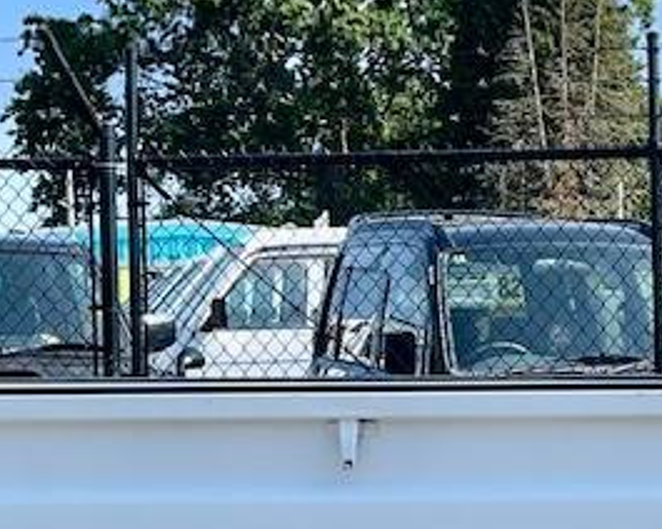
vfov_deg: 12.9
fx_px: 2312
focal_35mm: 118
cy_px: 544
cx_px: 792
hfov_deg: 15.7
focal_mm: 5.1
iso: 32
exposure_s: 1/2387
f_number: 1.6
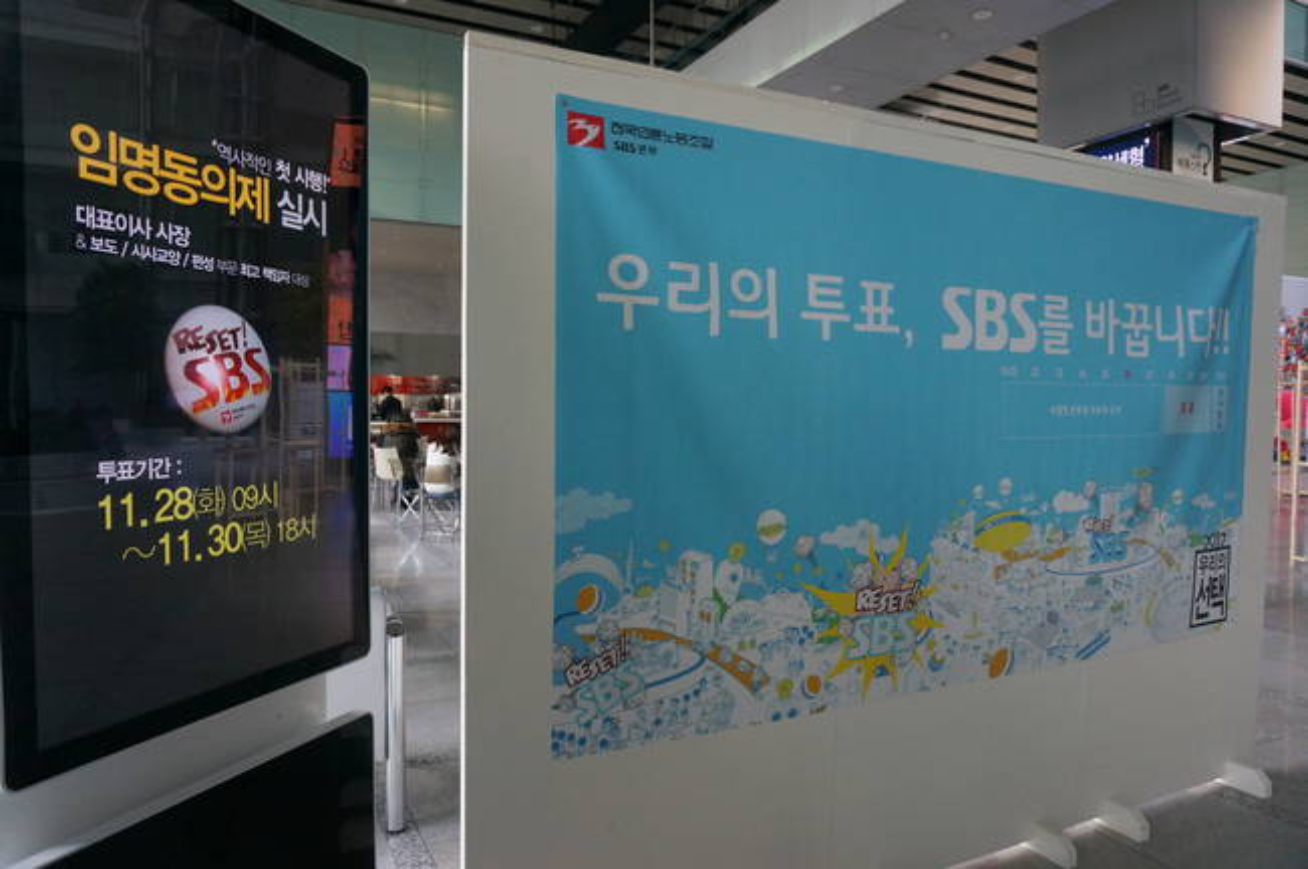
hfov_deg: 73.8
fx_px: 871
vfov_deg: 53.0
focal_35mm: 24
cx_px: 654
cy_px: 434
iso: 1250
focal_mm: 16
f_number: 4
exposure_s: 1/160
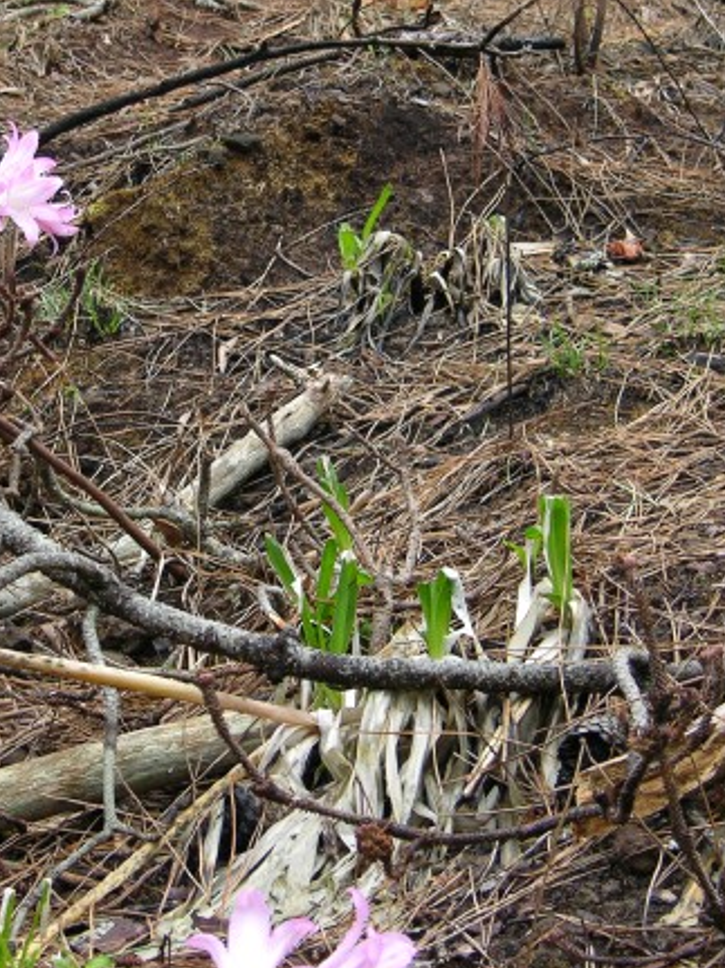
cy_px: 341
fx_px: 3688
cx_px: 312
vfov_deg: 14.9
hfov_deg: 11.2
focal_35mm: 132
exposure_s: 1/47.8
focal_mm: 18.8
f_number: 3.3
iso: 50
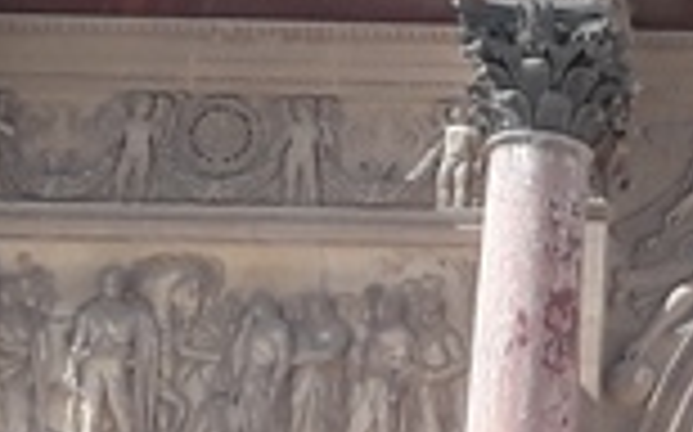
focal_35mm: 157
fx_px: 2963
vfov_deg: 8.3
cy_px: 400
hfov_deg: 12.7
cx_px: 1012
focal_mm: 2.9
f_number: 1.9
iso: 40
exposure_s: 1/1681
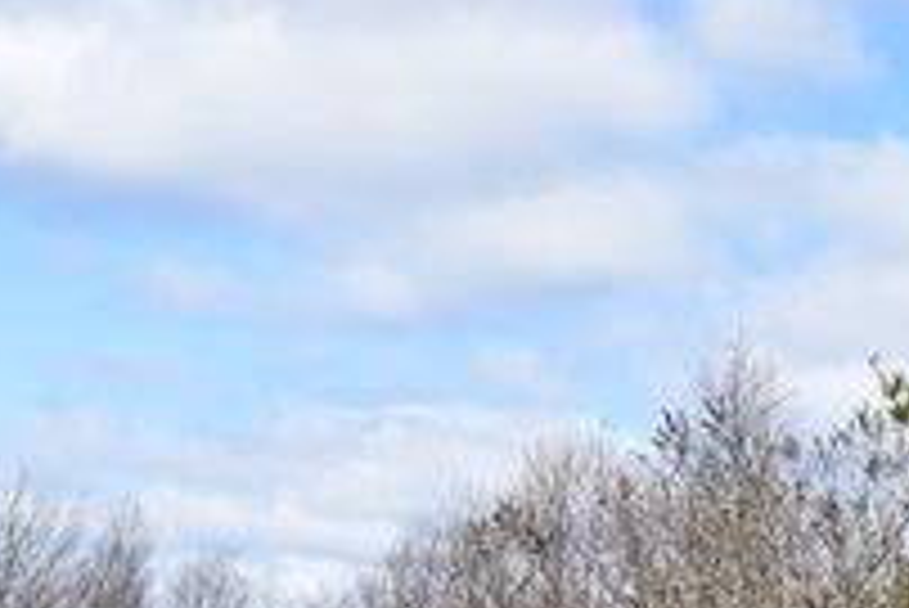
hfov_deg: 17.7
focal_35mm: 114
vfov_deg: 11.6
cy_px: 876
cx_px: 756
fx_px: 2880
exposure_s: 1/500
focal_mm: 24
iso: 400
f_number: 11
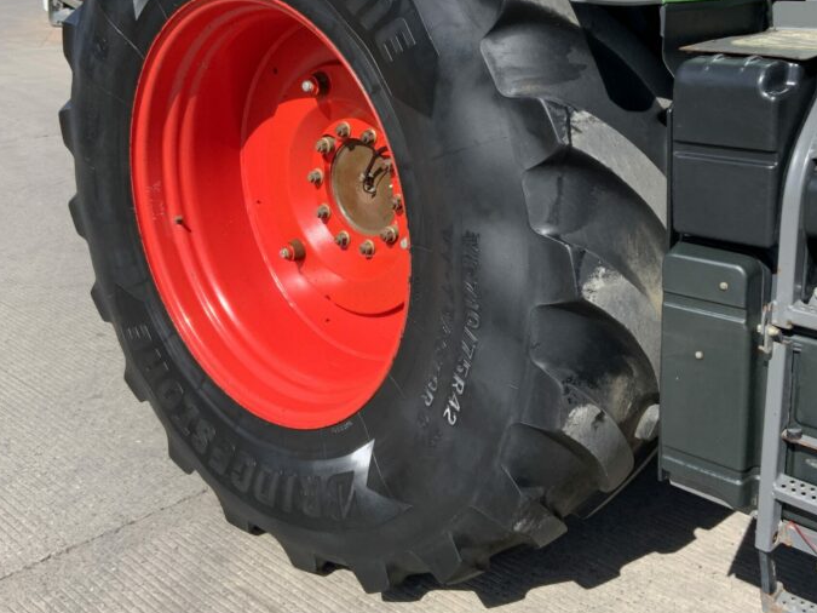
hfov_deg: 42.9
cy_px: 205
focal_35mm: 44
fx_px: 1038
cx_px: 453
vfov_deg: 32.6
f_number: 1.8
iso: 16
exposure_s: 1/1015
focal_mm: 3
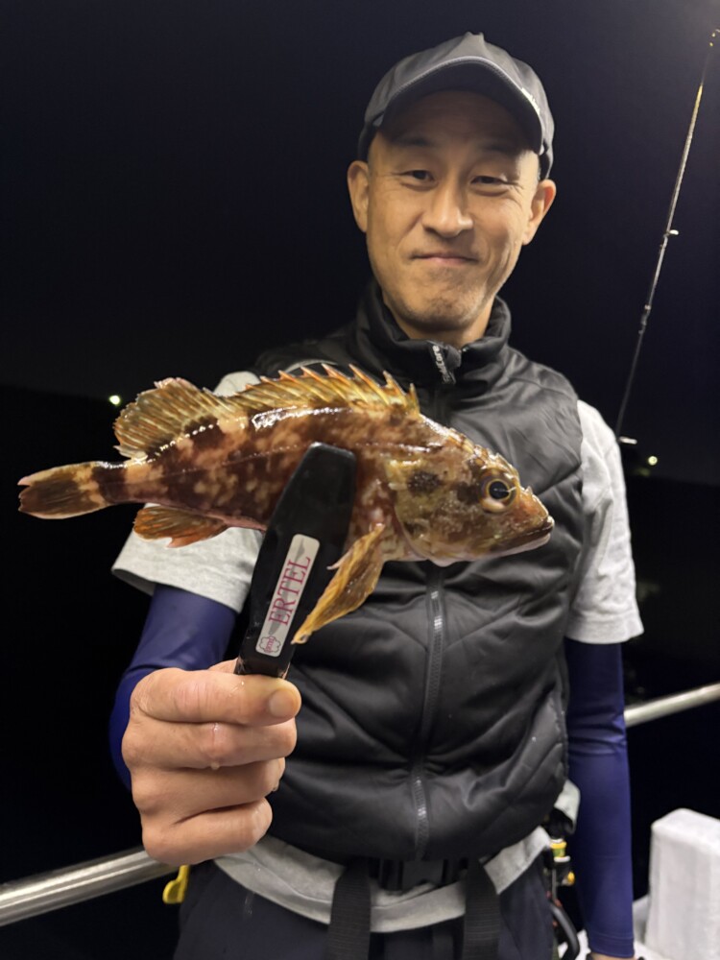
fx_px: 721
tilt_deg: +2.9
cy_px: 480
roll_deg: -7.0
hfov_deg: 53.1
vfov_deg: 67.3
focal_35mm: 26
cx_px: 360
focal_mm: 5.96
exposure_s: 1/32
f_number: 1.6
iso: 640
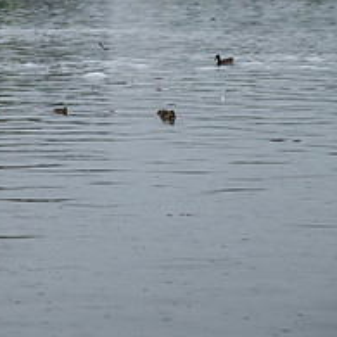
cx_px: -74
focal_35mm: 230
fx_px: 2533
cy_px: 52
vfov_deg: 7.6
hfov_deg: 7.5
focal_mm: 82
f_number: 4
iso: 1600
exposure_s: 1/3200
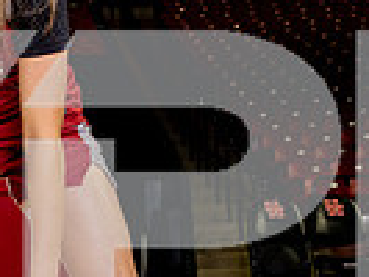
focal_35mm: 147
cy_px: 179
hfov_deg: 13.2
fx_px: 1568
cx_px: -31
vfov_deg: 10.1
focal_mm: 35
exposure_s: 1/250
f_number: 6.3
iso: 320
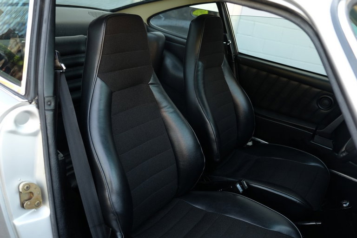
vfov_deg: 42.3
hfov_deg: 60.3
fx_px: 307
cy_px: 119
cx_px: 178
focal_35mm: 31
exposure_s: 1/60
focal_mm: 20.5
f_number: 3.2
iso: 320
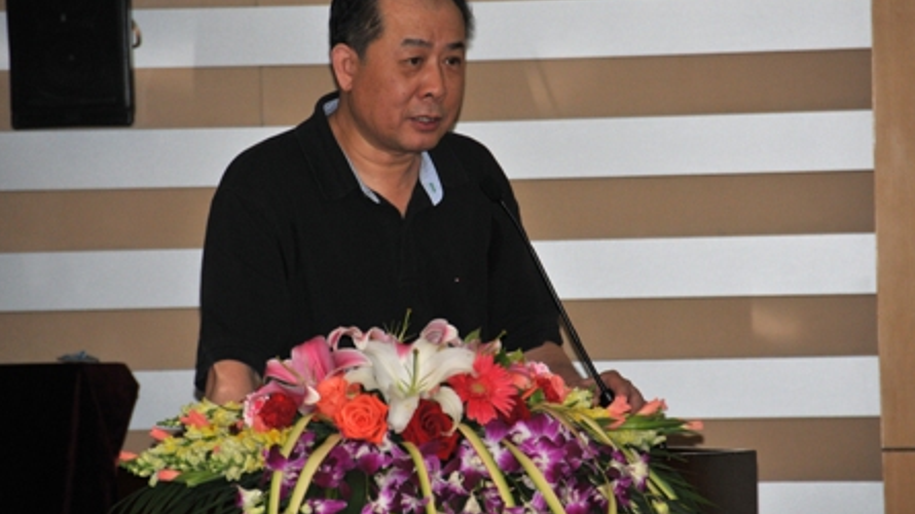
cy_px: 226
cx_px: 456
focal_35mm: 316
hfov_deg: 6.8
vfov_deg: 3.8
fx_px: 7665
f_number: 5.6
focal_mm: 200
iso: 640
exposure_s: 1/125
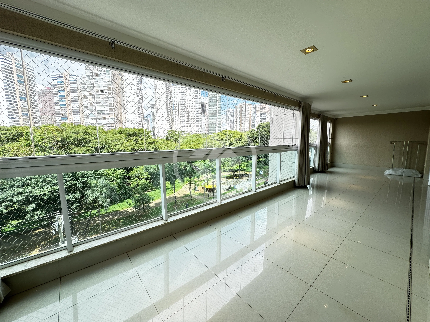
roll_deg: +0.7
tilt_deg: -6.7
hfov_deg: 102.1
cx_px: 215
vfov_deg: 85.7
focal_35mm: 14
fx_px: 174
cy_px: 161
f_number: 2.2
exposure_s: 1/295
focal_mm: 2.22
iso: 40
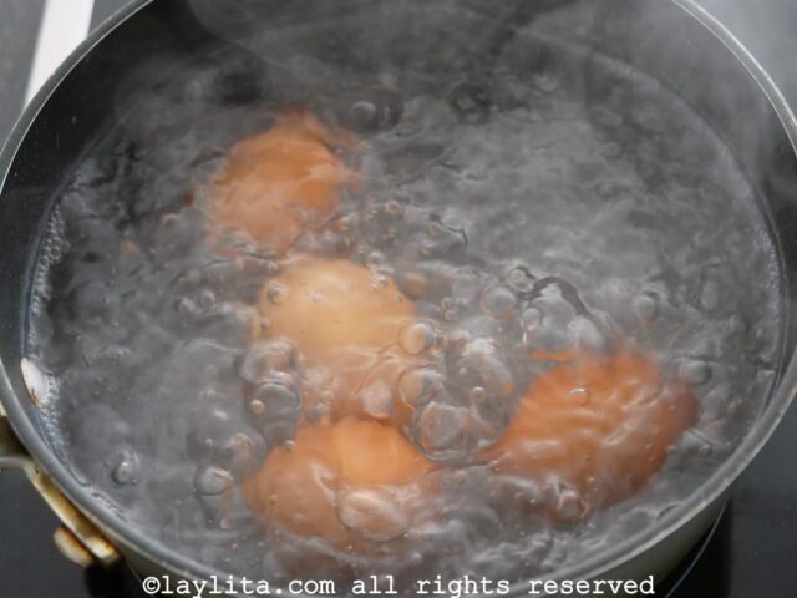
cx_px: 398
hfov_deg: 28.6
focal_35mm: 68
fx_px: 1566
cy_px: 299
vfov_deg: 21.6
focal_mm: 34
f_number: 3.8
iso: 2500
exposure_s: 1/125
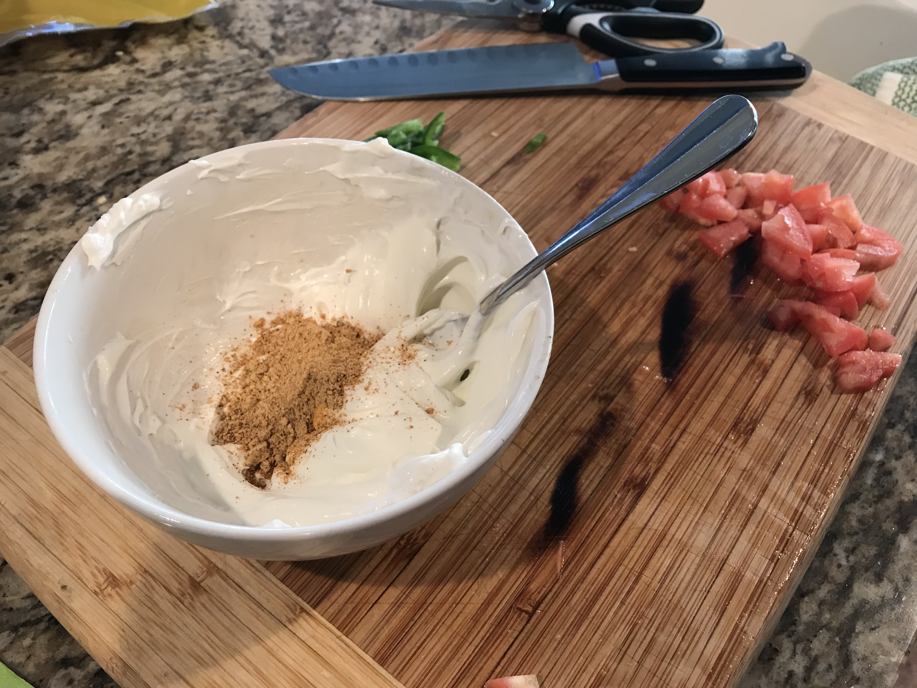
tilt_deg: -53.4
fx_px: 742
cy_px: 344
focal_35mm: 28
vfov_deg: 49.7
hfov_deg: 63.4
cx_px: 458
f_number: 1.8
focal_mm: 3.99
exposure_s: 1/15
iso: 50
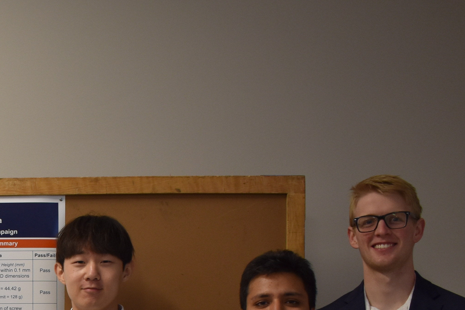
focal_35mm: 80
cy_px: 432
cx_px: -107
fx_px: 1033
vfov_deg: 16.0
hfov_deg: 23.1
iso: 450
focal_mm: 18
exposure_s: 1/60
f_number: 4
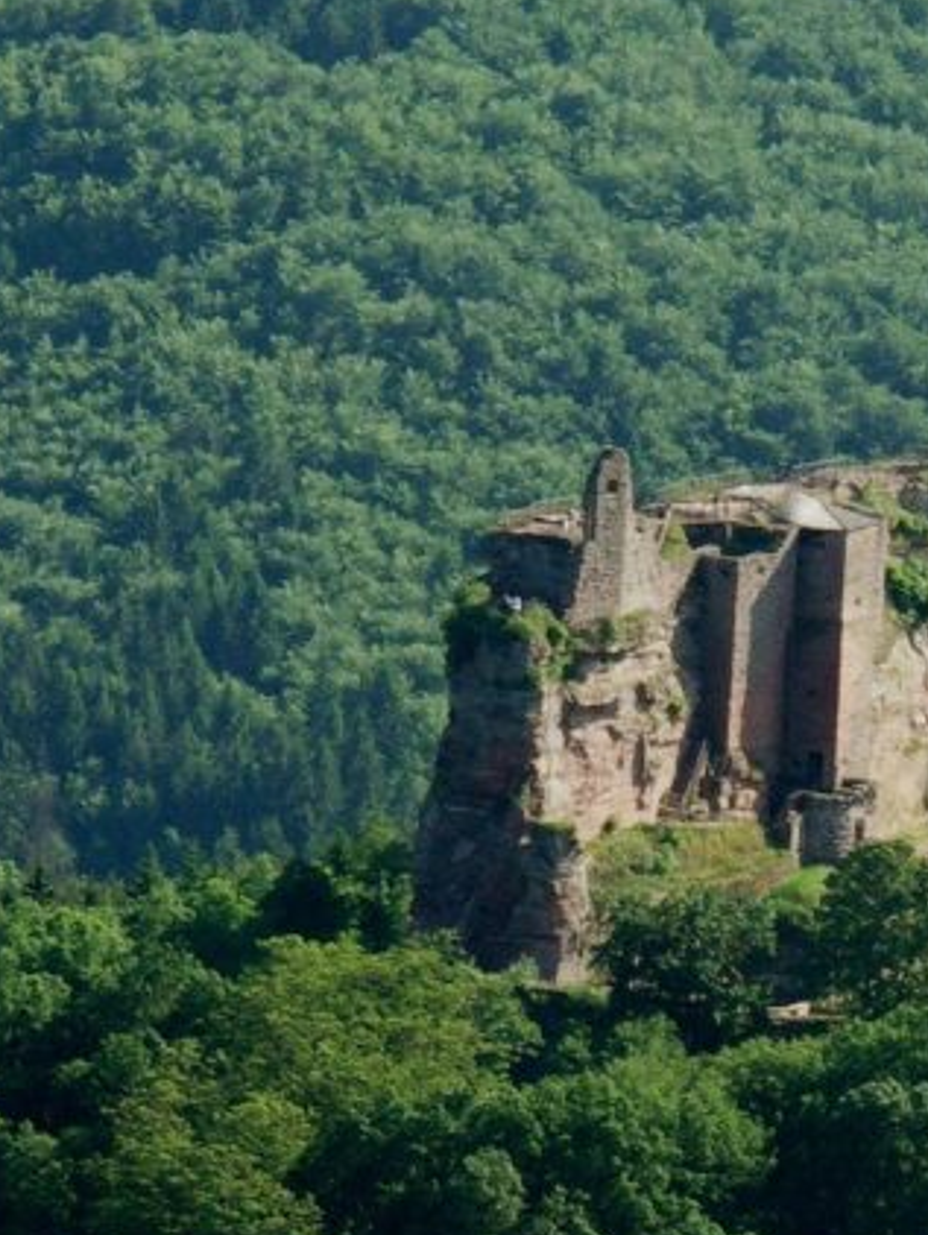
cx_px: 795
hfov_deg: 4.7
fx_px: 11284
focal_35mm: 316
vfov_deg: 6.3
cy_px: 697
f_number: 5.6
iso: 100
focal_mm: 50.8
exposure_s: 1/125
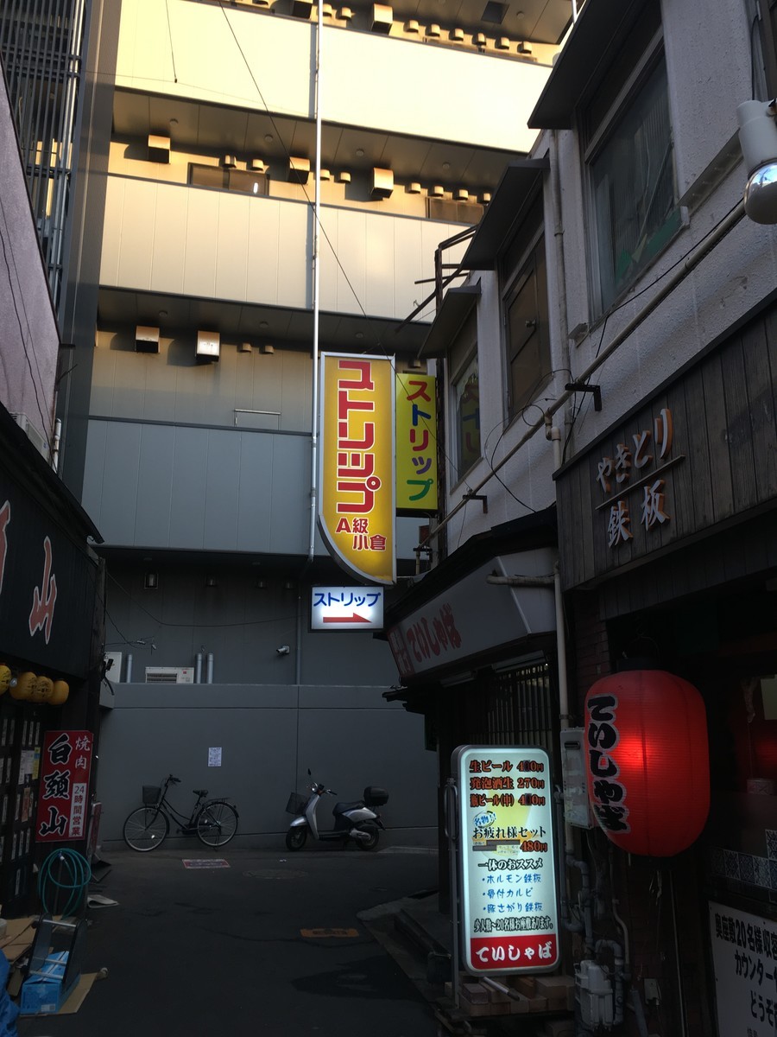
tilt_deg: +12.3
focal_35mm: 29
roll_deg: +0.0
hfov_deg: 48.2
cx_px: 388
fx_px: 868
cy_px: 518
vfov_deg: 61.7
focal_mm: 4.15
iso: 32
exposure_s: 1/60
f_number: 2.2
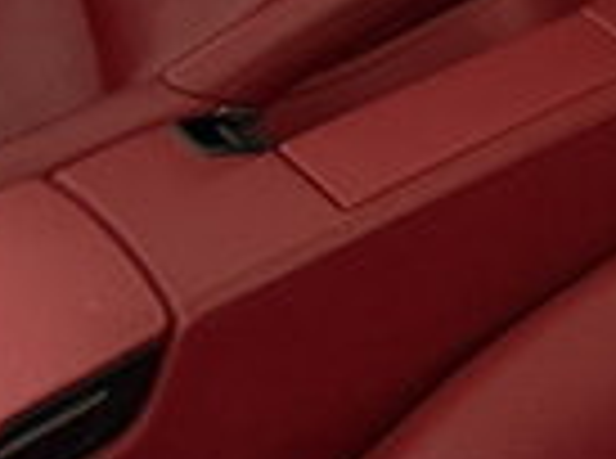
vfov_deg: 8.0
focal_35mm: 180
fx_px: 3195
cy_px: -306
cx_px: 580
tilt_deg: -33.3
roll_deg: +3.1
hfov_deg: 10.9
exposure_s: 1/60
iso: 800
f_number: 1.78
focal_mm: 6.76
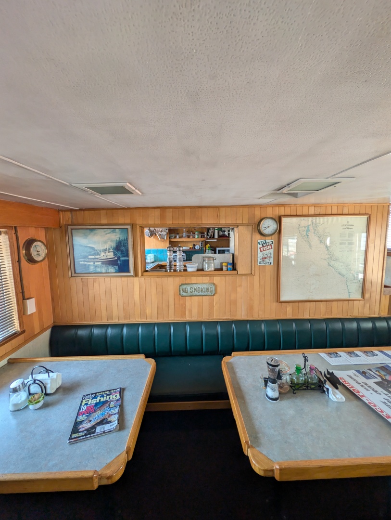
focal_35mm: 12
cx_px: 196
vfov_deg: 110.5
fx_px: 180
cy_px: 260
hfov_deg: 94.6
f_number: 1.7
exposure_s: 1/120
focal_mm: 2.02
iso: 210
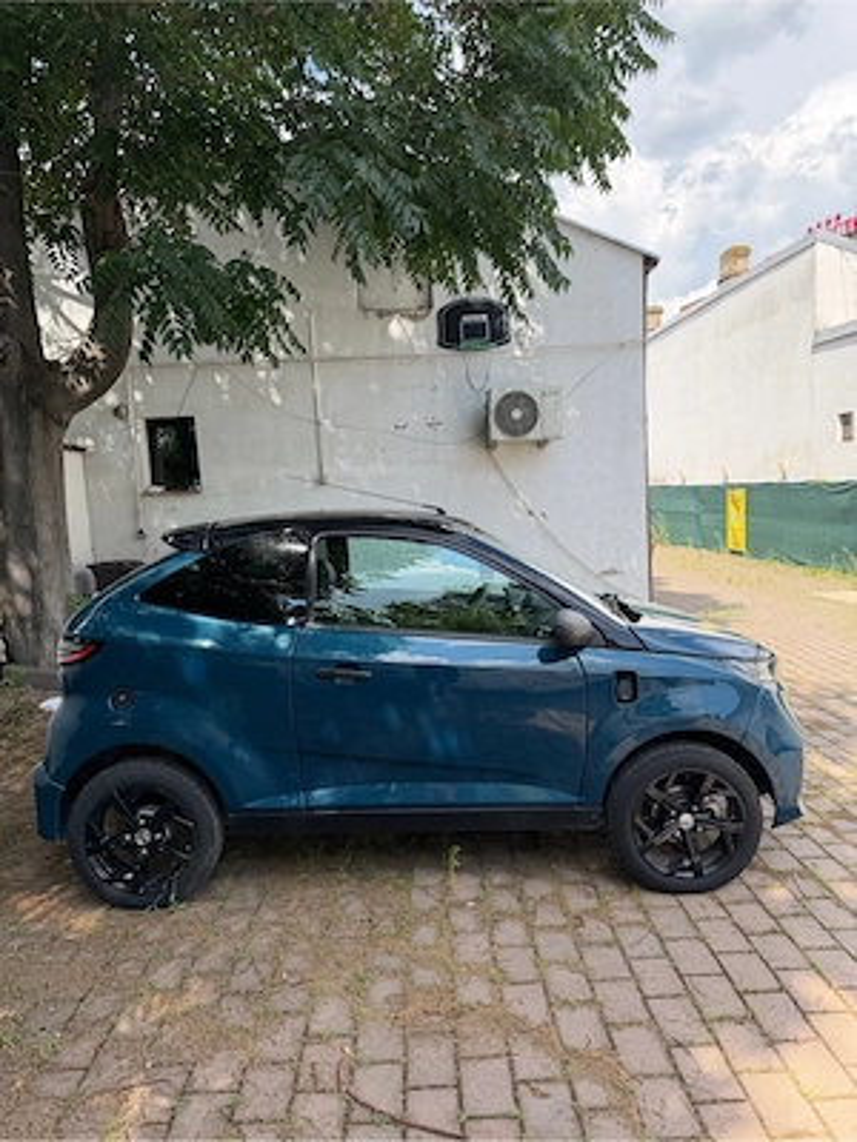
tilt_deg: -5.8
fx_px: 792
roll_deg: +3.1
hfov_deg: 56.8
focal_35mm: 24
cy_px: 571
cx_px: 428
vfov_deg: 71.6
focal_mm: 6.76
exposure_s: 1/1464
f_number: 1.78
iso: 80
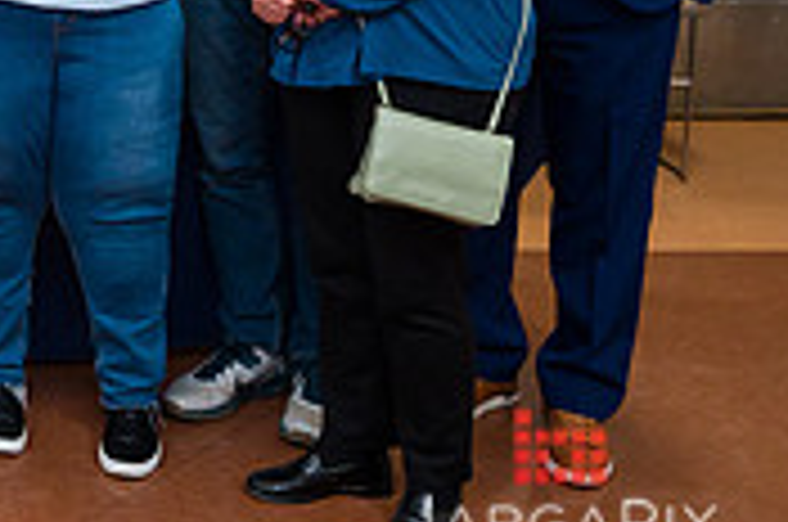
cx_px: -473
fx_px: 2032
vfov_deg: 13.9
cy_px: -225
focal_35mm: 93
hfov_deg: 18.7
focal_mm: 28
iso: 1600
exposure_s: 1/200
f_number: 5
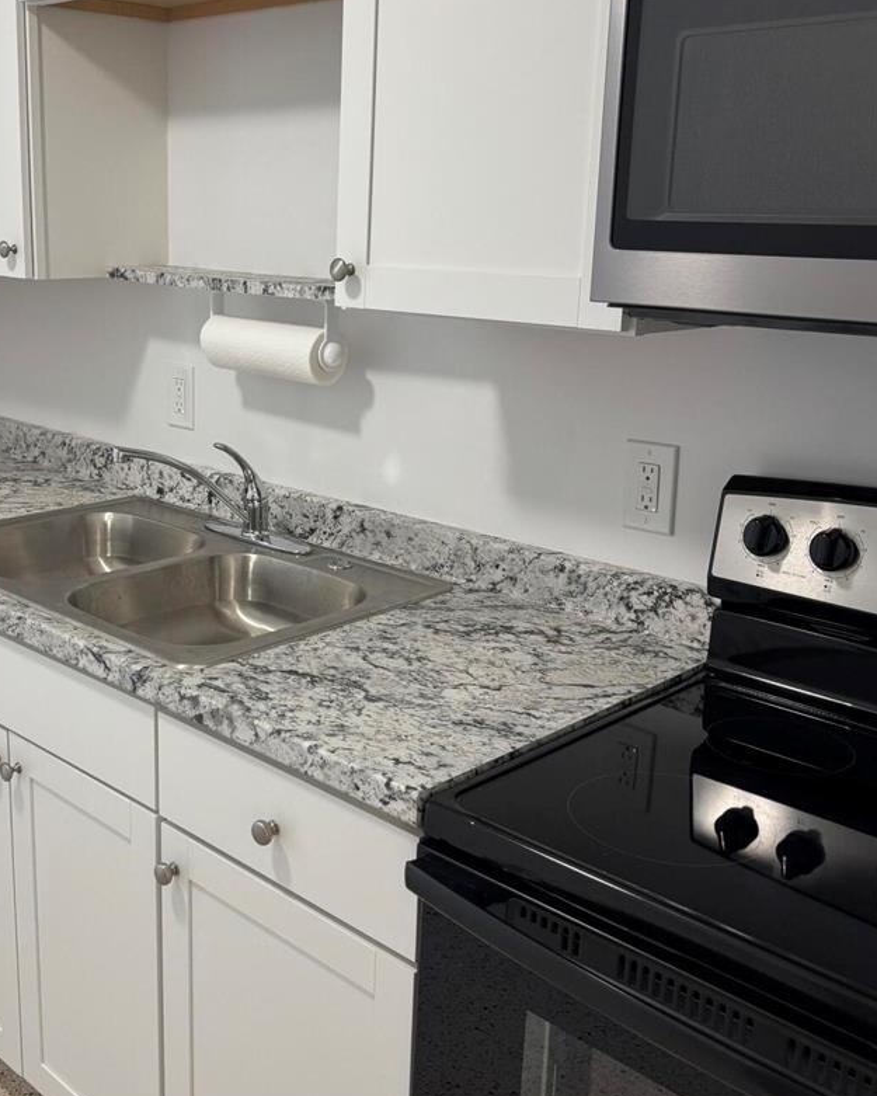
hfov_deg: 37.7
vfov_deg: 46.8
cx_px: 276
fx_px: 1265
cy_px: 521
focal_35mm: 39
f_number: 1.6
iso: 100
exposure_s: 1/60
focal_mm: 5.96
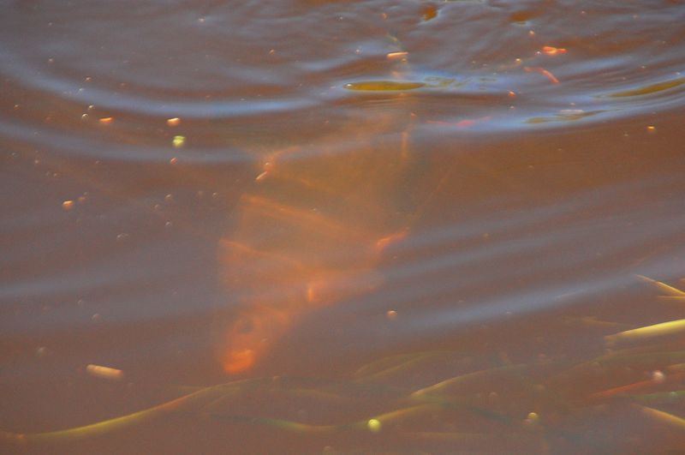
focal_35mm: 300
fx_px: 5700
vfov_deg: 4.6
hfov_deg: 6.9
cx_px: 342
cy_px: 228
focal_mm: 200
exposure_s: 1/500
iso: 800
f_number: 6.3
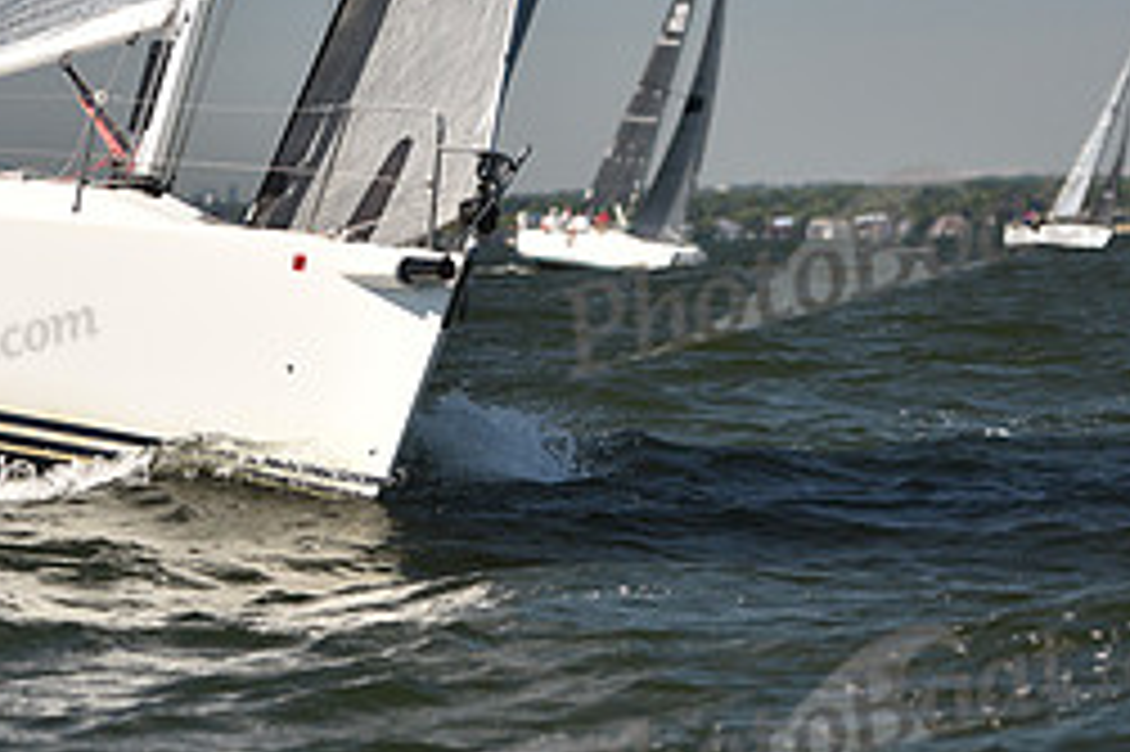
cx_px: 333
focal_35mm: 259
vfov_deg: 5.3
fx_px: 8124
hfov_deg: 8.0
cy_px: 88
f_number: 3.2
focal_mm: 112
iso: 250
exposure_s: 1/1600
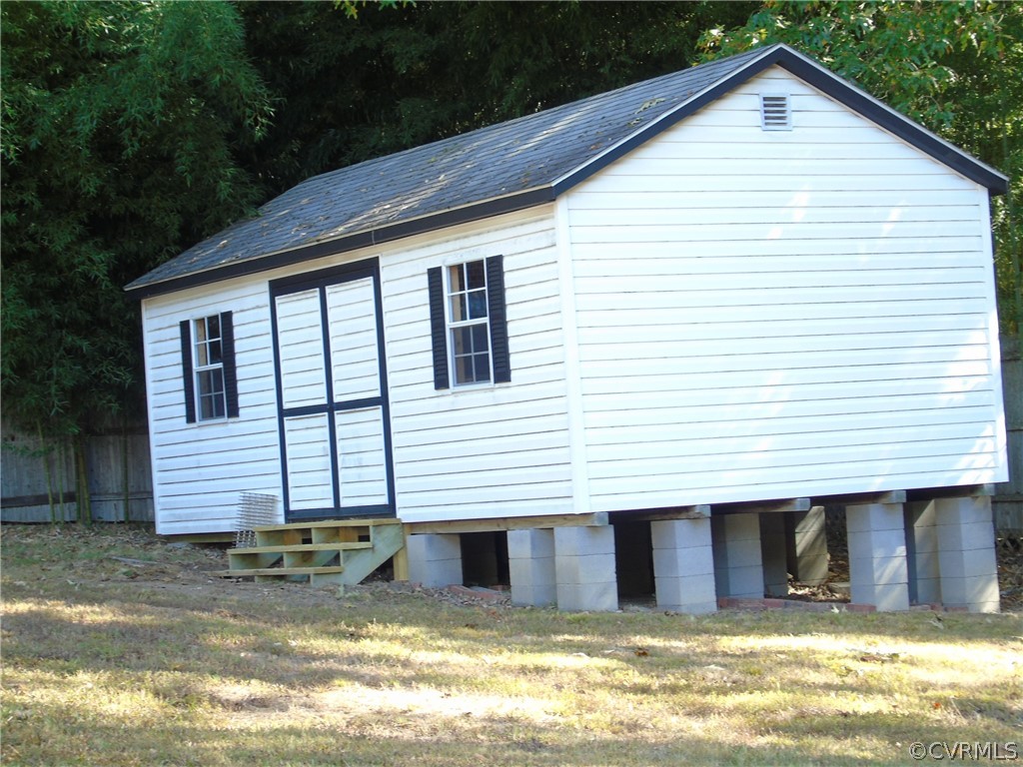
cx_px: 512
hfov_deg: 20.9
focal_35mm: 94
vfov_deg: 15.7
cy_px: 384
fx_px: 2778
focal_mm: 17
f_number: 4.3
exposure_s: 1/30
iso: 100
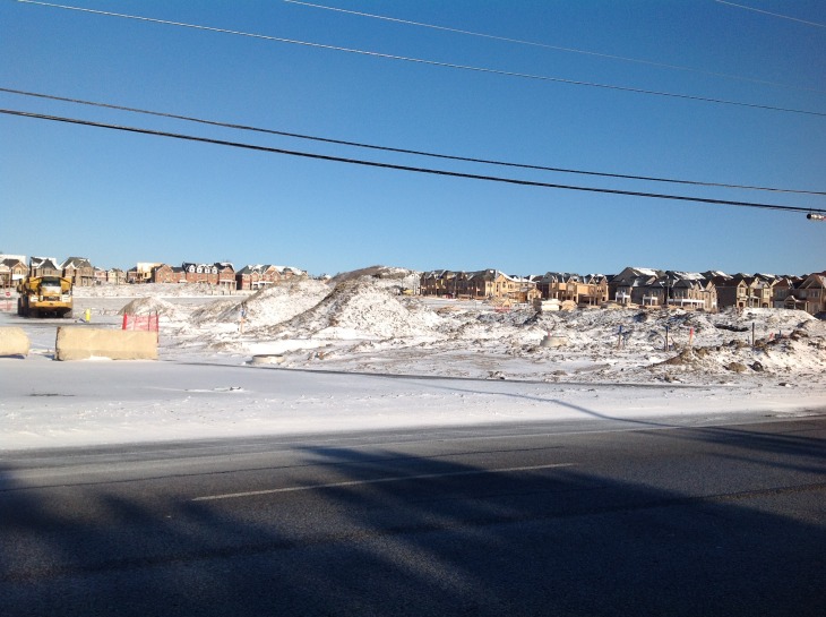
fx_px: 834
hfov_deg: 52.7
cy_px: 308
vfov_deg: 40.6
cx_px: 413
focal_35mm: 35
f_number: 2.4
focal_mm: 4.28
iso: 80
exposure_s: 1/3030
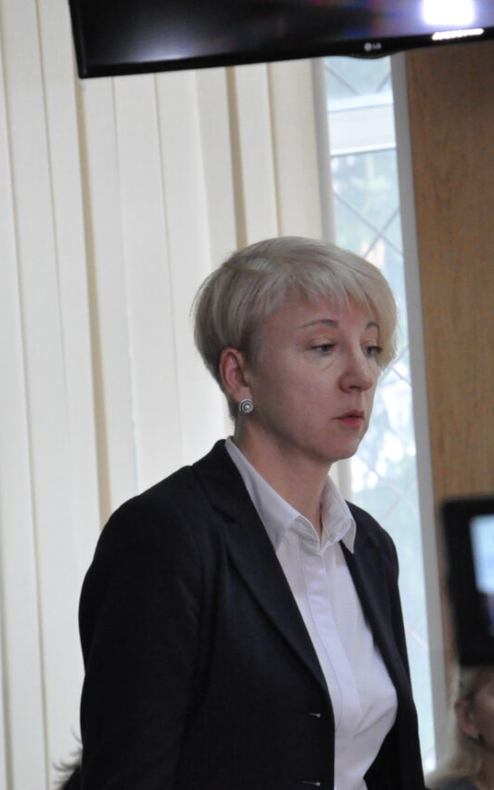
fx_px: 2583
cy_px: 395
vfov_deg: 17.4
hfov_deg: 10.9
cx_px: 394
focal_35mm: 120
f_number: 5
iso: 3200
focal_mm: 52
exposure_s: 1/100
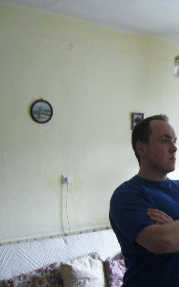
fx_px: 390
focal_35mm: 50
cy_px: 144
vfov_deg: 40.3
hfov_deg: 25.0
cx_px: 165
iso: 160
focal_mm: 5.8
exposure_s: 1/13
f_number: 2.8
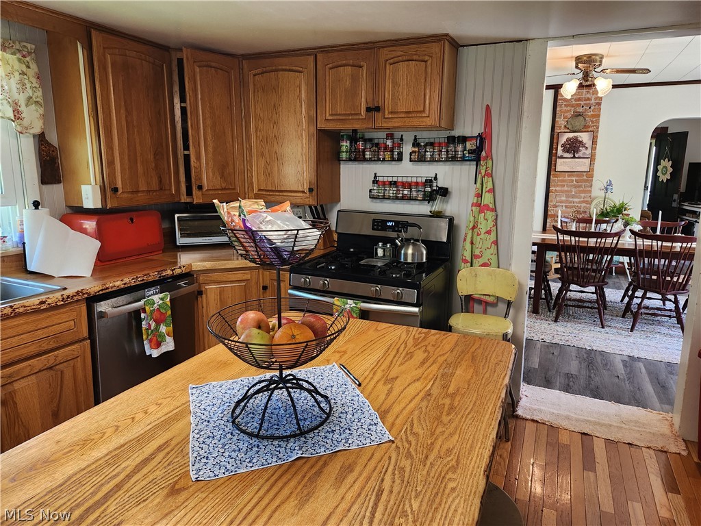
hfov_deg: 73.9
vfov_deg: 58.9
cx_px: 350
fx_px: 466
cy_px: 263
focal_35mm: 23
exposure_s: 1/120
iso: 400
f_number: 1.8
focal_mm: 5.4
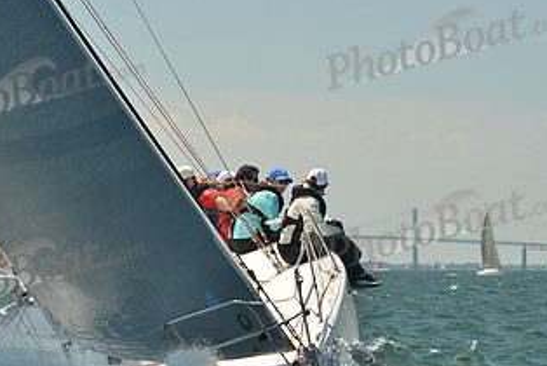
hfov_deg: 9.1
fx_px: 3422
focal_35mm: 225
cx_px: 237
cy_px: 159
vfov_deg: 6.1
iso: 400
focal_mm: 122
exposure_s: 1/800
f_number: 5.6
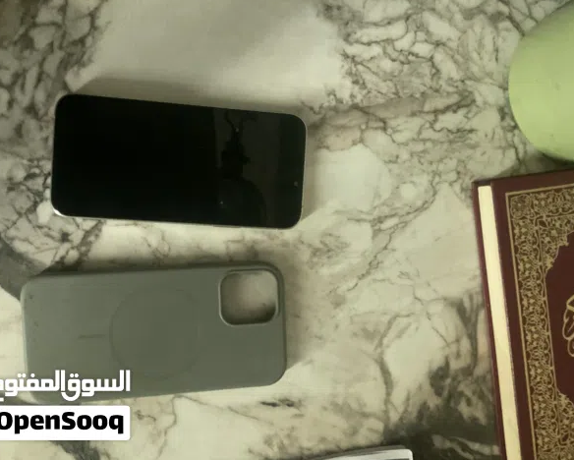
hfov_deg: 57.1
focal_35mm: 31
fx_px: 527
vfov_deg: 47.2
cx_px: 278
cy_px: 228
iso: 500
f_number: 1.8
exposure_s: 1/24
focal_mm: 3
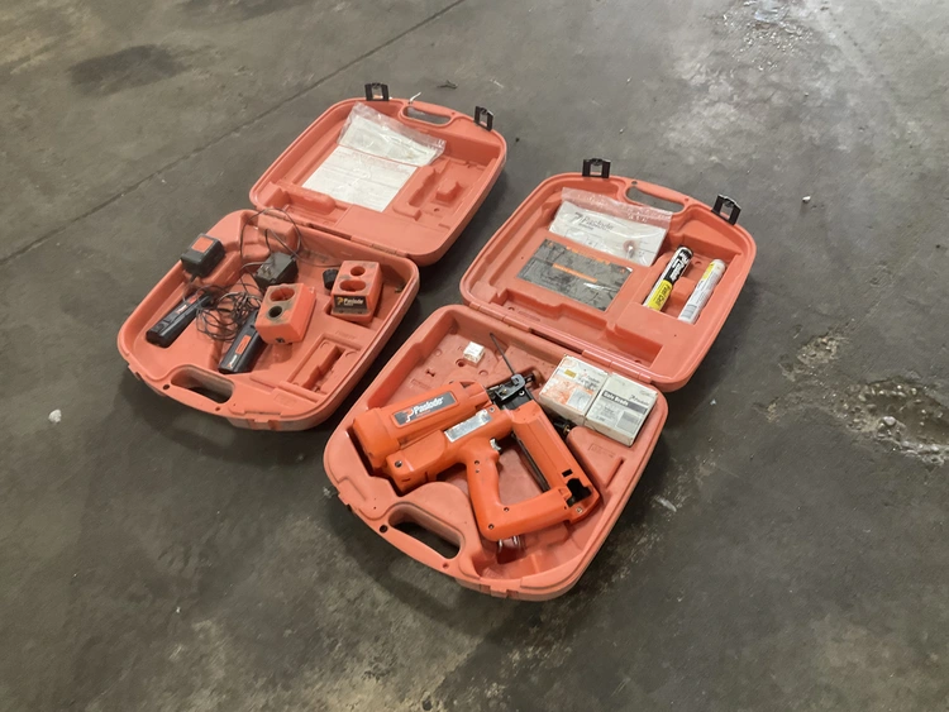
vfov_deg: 48.3
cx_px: 474
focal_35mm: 29
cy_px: 356
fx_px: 795
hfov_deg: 61.6
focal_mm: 3
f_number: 1.8
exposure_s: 1/60
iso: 200
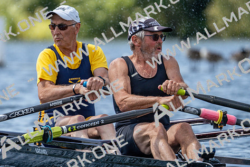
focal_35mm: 562
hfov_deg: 3.7
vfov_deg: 2.4
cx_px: 108
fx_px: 3902
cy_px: 77
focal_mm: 459
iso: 500
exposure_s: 1/2000
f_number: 6.3
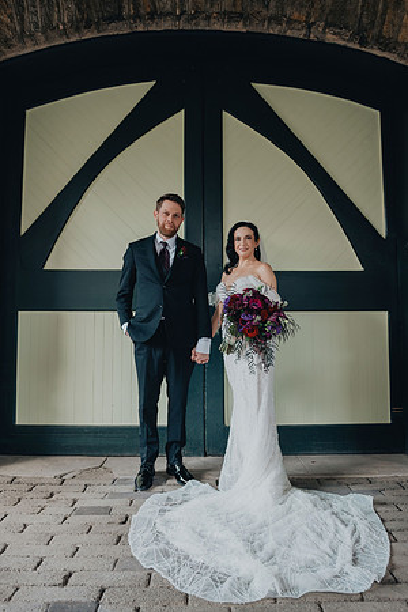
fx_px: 408
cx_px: 204
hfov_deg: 53.1
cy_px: 306
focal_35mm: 24
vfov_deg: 73.7
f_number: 4
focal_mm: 24
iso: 400
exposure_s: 1/80
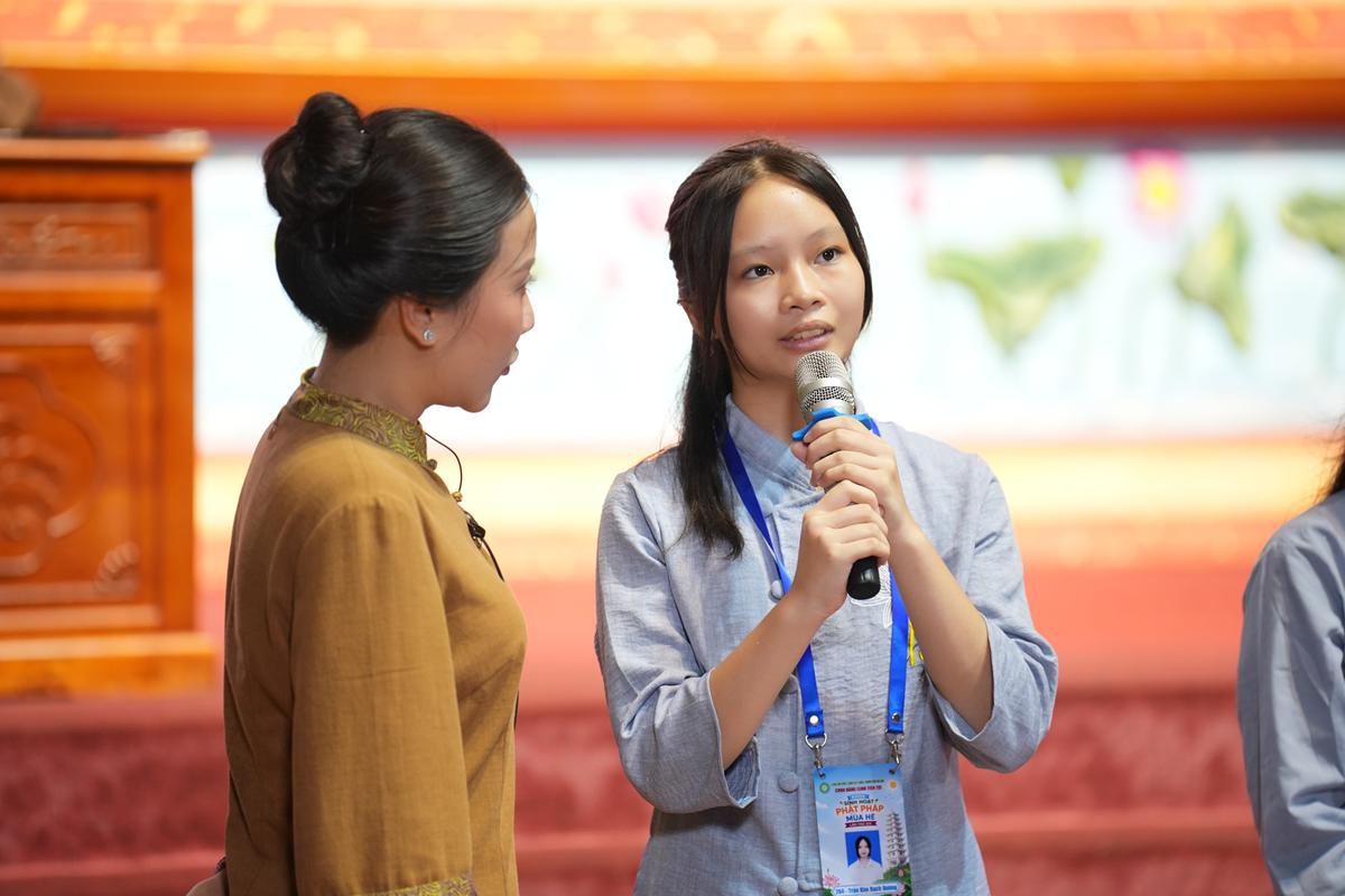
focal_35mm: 200
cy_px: 448
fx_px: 7472
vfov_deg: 6.9
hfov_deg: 10.3
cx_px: 672
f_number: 2.8
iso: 1250
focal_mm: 200
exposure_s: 1/100
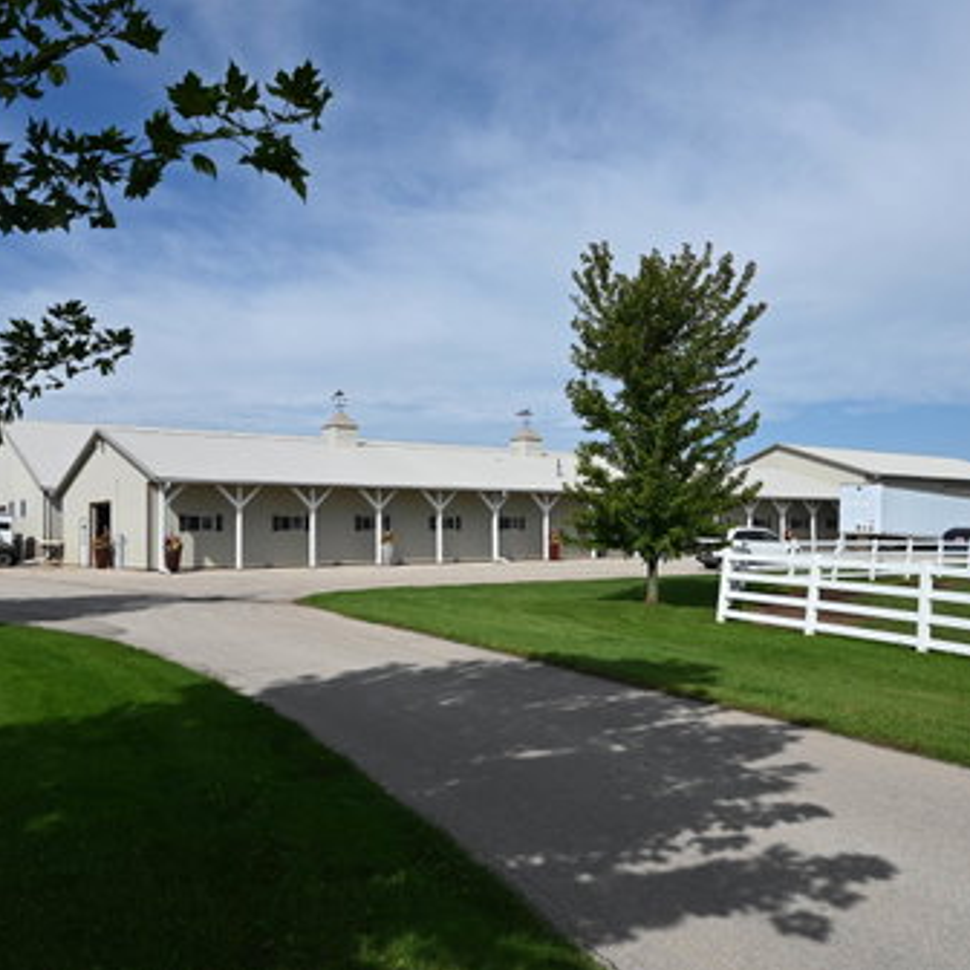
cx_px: 504
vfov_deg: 52.5
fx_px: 983
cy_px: 488
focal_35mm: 31
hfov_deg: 52.5
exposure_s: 1/500
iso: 100
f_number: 8
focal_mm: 24
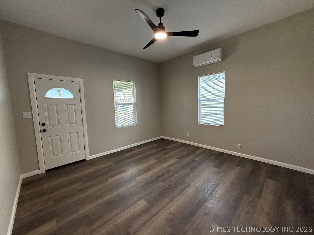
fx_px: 127
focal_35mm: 14
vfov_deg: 85.7
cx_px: 157
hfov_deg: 102.1
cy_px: 118
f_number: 2.2
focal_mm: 2.22
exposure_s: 1/104
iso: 250
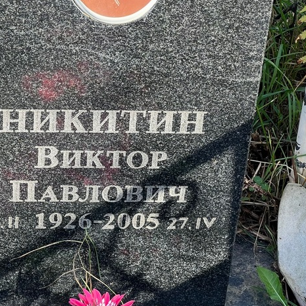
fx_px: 1170
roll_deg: -1.7
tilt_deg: -38.0
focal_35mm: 117
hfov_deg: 14.9
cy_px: 183
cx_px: 103
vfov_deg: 14.9
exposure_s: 1/99
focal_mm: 9
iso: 32
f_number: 2.8
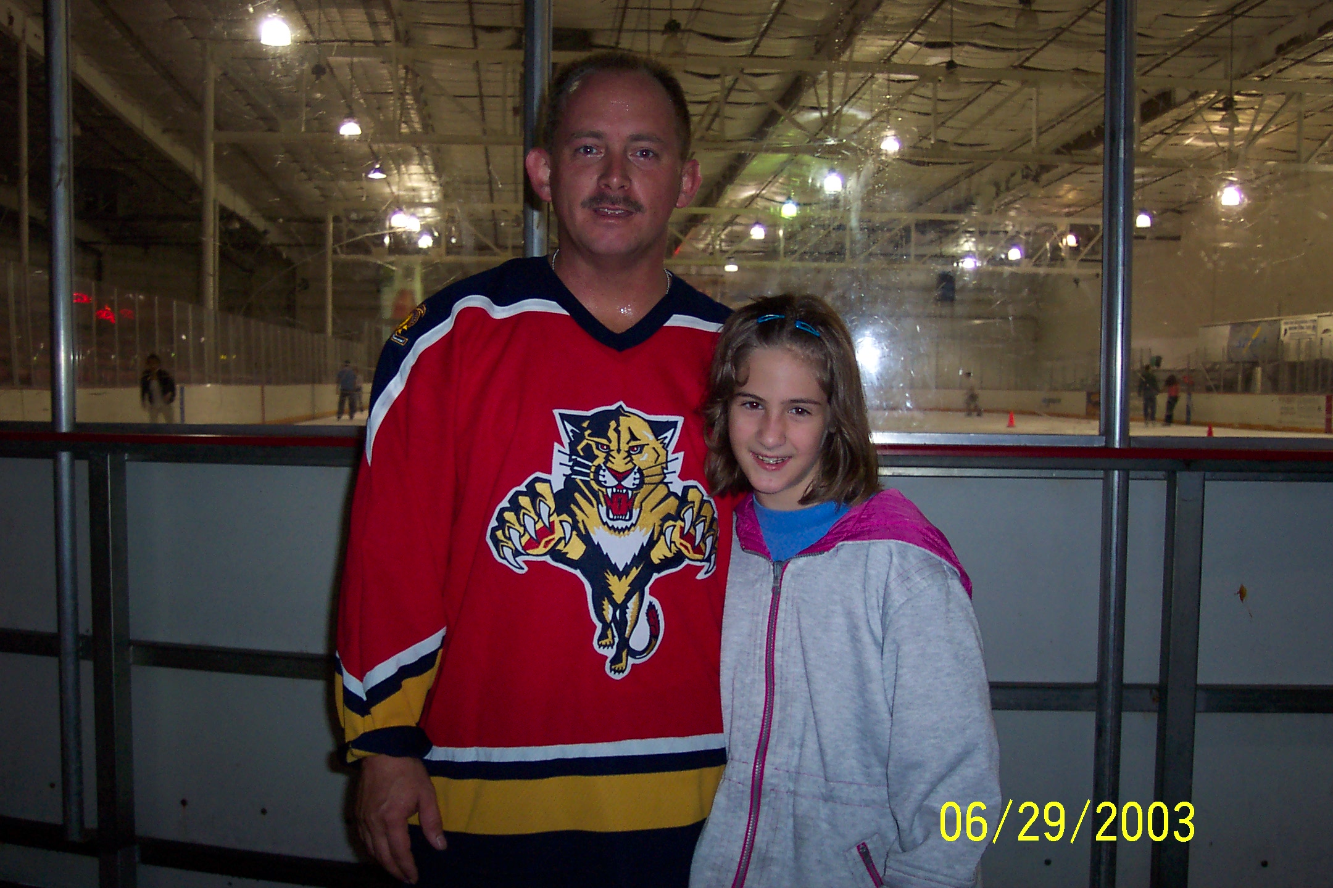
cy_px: 444
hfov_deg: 50.7
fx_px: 1407
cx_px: 666
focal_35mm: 38
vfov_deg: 35.1
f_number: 2.8
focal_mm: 8
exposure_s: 1/30
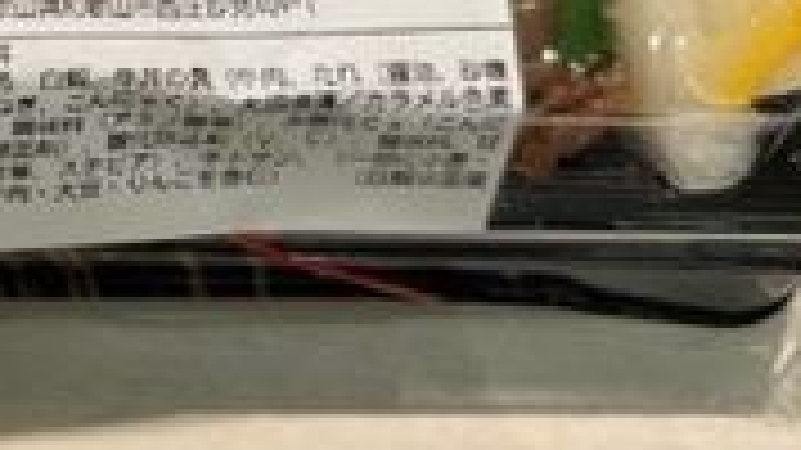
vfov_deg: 12.2
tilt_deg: -73.0
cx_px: -364
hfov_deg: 19.9
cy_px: -256
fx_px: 1996
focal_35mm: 94
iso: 80
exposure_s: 1/619
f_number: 1.78
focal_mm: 6.86
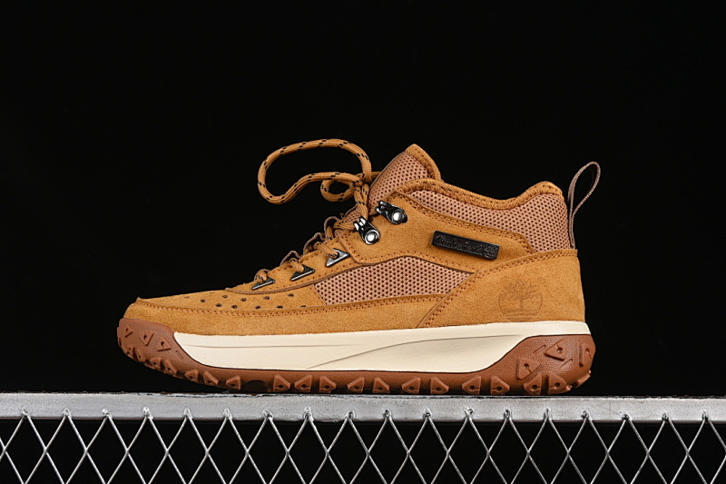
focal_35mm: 75
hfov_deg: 27.0
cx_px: 363
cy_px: 242
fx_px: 1512
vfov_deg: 18.2
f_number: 8
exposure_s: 1/60
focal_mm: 50
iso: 160
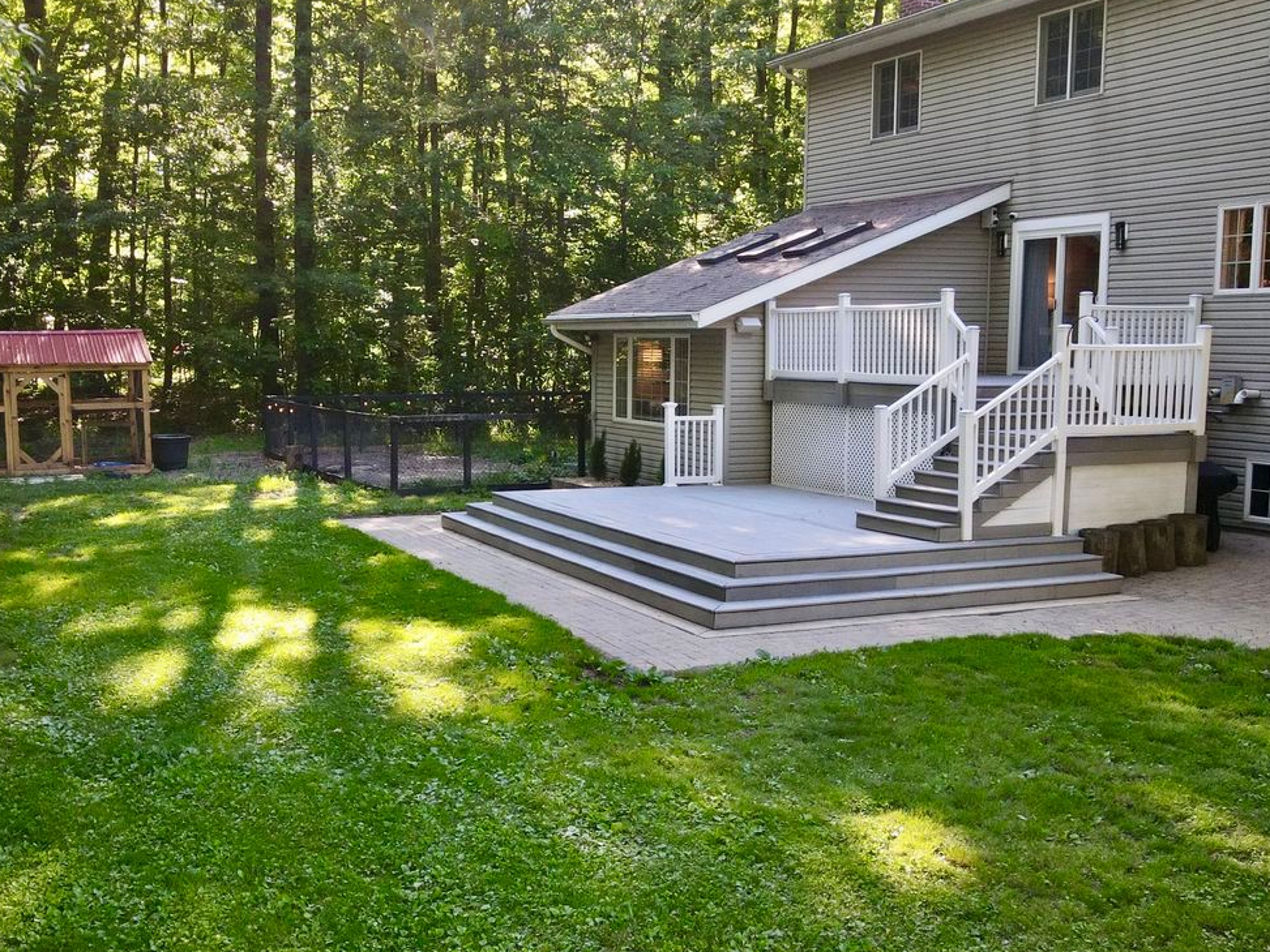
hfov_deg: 49.9
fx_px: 1358
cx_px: 525
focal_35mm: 37
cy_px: 511
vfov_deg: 38.7
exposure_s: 1/12.5
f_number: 2.8
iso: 540
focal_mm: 4.5
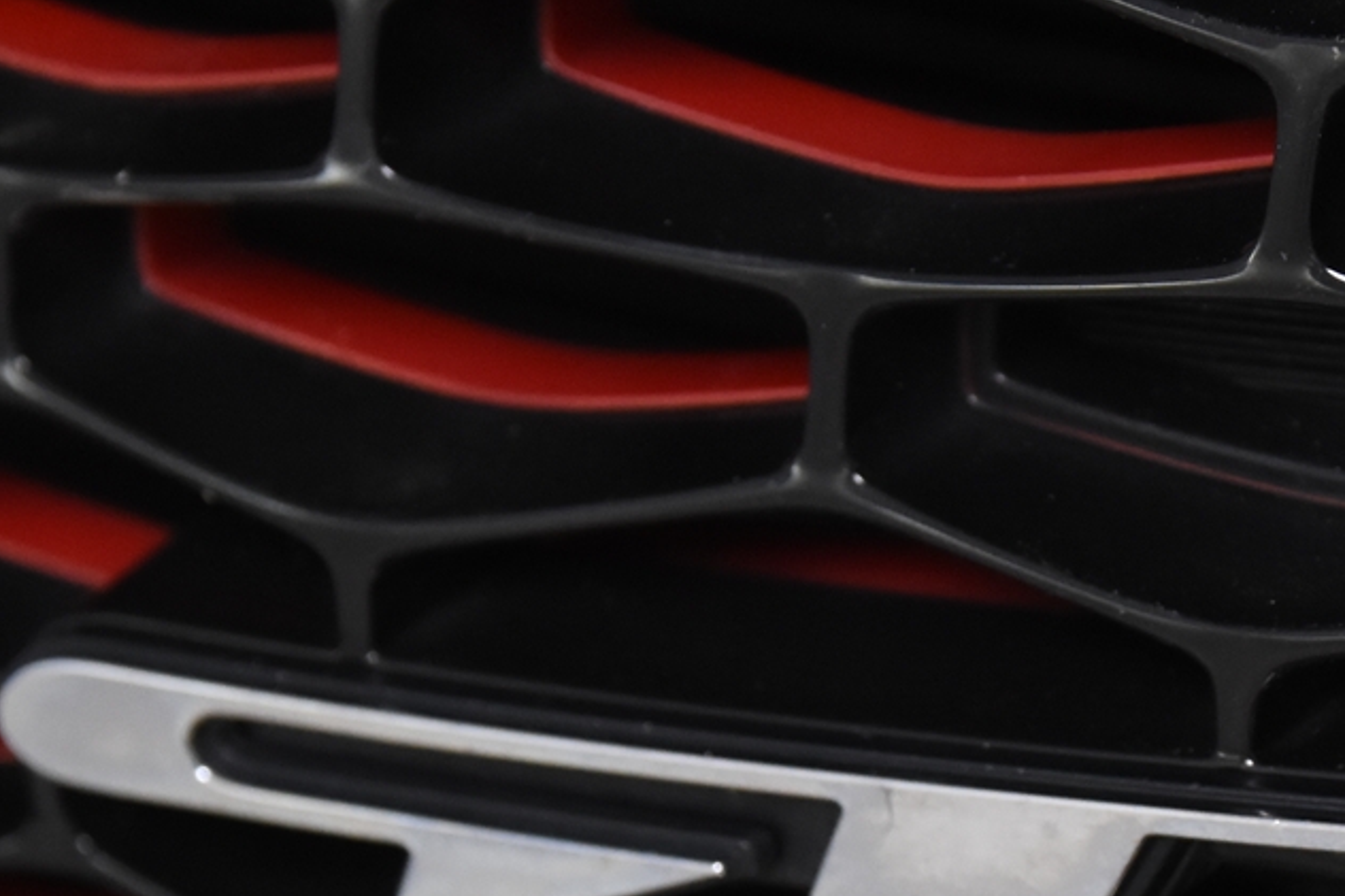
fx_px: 8516
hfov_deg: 9.0
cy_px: 745
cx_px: 753
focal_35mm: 228
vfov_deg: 6.0
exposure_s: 1/125
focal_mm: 50
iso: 1600
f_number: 5.6
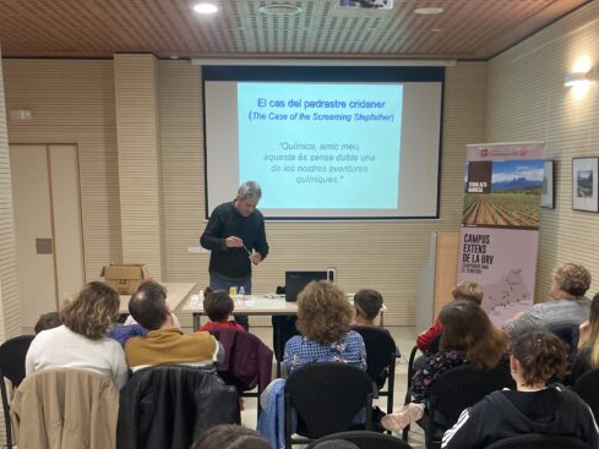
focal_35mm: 44
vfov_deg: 32.2
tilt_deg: -10.7
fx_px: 762
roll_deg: -0.9
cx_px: 307
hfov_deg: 42.9
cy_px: 343
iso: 160
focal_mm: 3.99
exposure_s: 1/50
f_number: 1.8
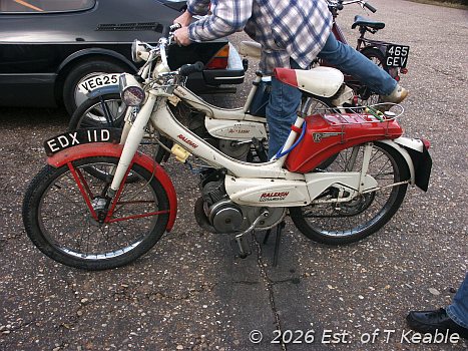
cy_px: 176
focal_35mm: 32
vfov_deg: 44.1
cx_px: 234
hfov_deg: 56.8
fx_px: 433
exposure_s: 1/180
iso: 100
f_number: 4.5
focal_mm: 8.35
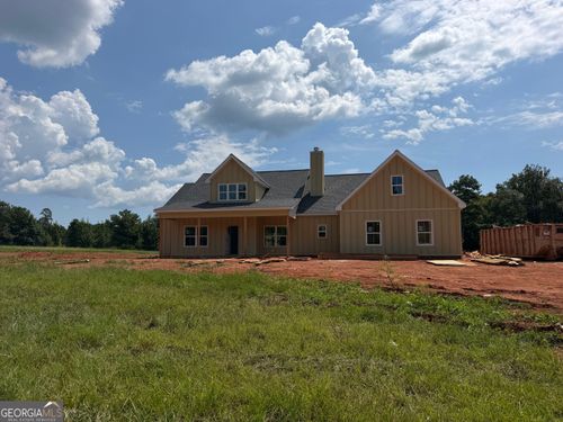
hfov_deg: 71.6
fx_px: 390
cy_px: 211
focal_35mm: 24
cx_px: 282
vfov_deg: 56.8
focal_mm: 6.76
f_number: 1.78
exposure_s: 1/11905
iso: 80
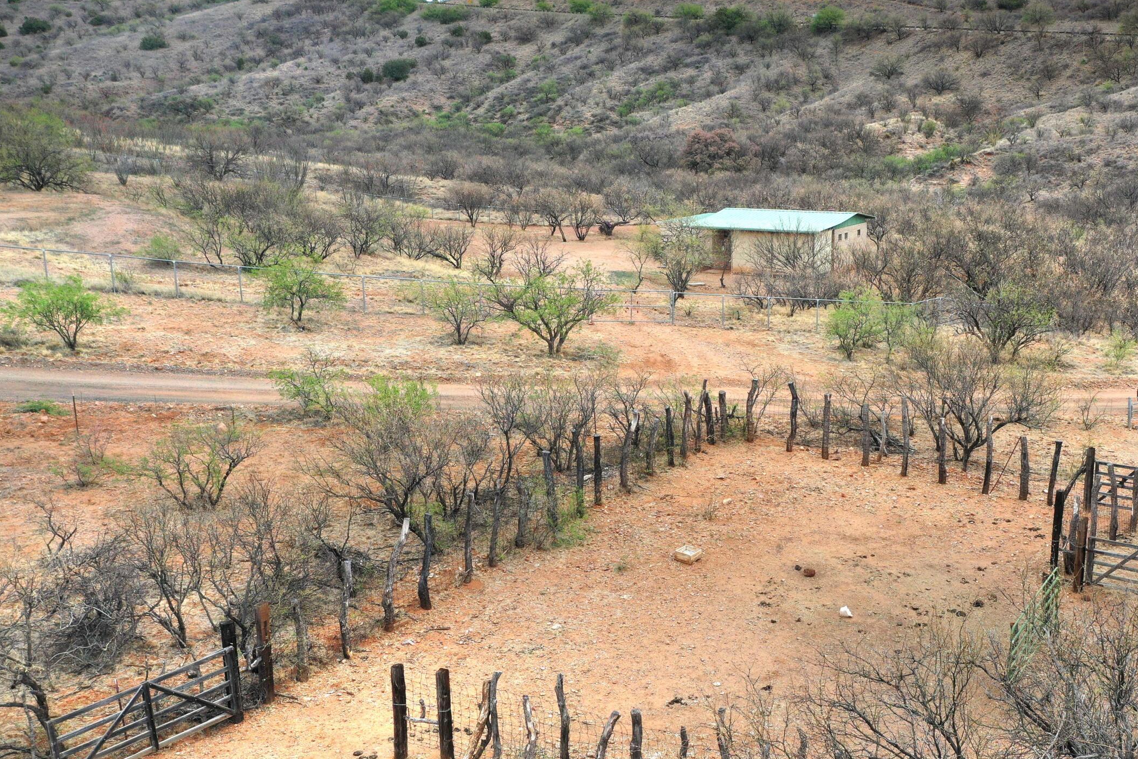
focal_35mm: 40
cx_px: 803
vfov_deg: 33.3
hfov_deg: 47.3
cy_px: 435
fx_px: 1264
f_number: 4.5
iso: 100
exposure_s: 1/320
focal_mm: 10.26
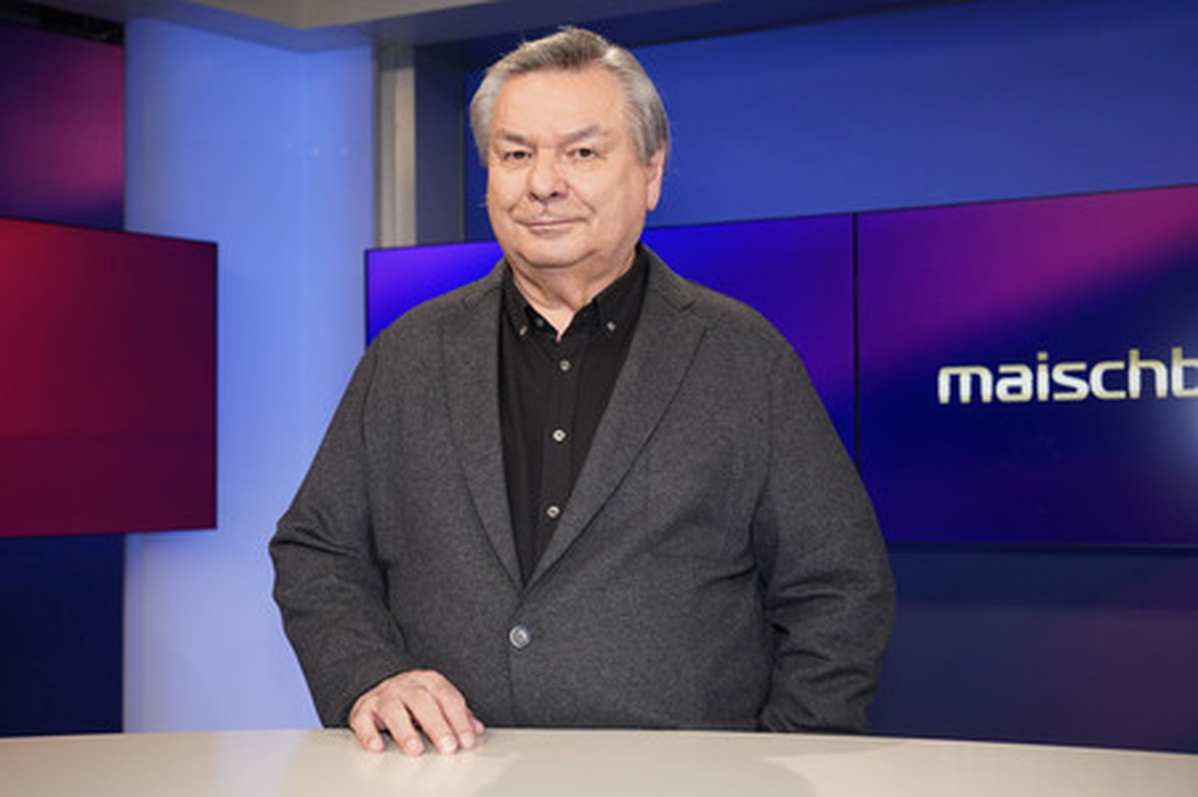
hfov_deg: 49.6
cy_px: 398
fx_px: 1297
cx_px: 599
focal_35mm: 39
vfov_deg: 34.2
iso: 2000
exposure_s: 1/125
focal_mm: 39
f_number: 5
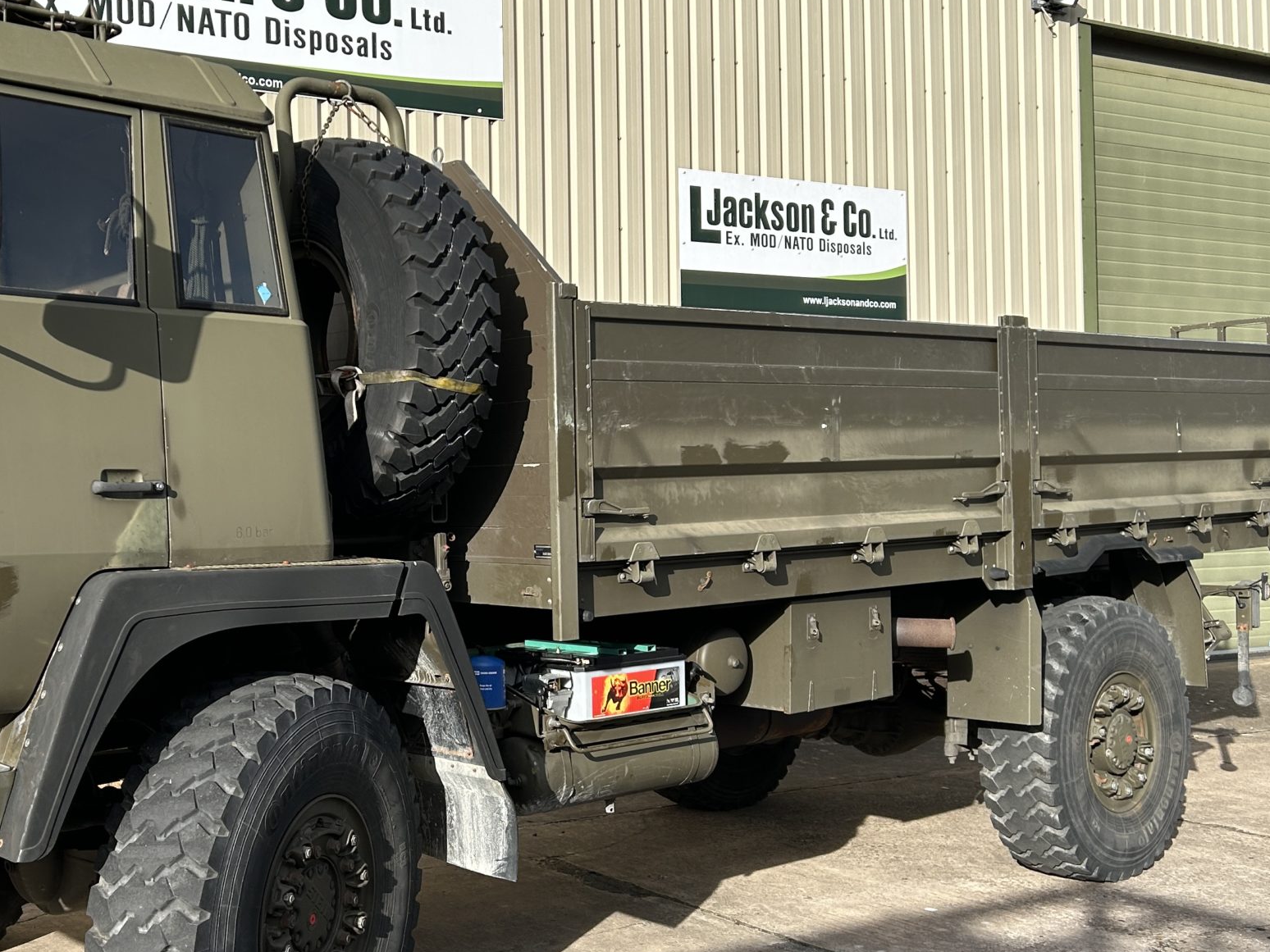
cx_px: 380
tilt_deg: +2.3
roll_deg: +0.2
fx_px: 1578
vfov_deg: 33.6
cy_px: 476
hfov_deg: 43.0
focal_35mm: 43
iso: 50
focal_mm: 5.7
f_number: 1.5
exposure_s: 1/3831
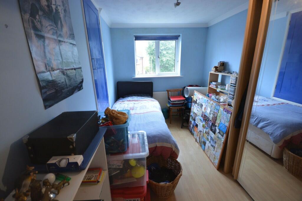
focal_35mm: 15
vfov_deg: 77.3
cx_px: 151
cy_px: 100
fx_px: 126
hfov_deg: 100.4
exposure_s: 1/30
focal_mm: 10
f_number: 4
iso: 900
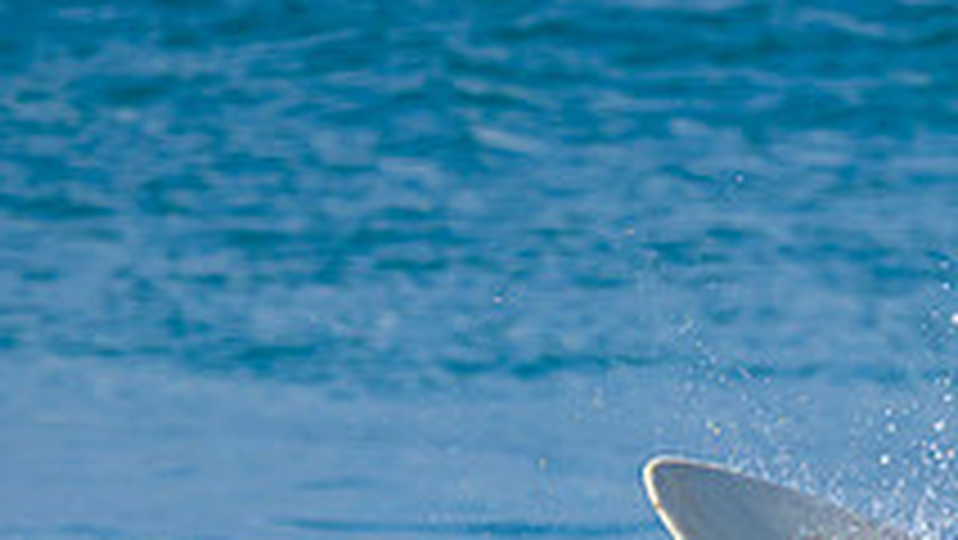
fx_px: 79743
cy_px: 901
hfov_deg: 0.7
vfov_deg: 0.4
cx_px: 1116
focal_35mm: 3138
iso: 250
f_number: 6.3
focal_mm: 800
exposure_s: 1/2000
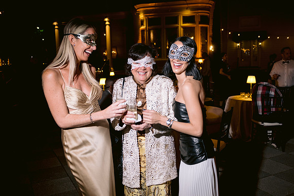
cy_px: 98
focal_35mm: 34
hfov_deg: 56.1
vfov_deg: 39.2
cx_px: 160
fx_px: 275
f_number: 2.8
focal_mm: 28
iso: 800
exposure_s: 1/100
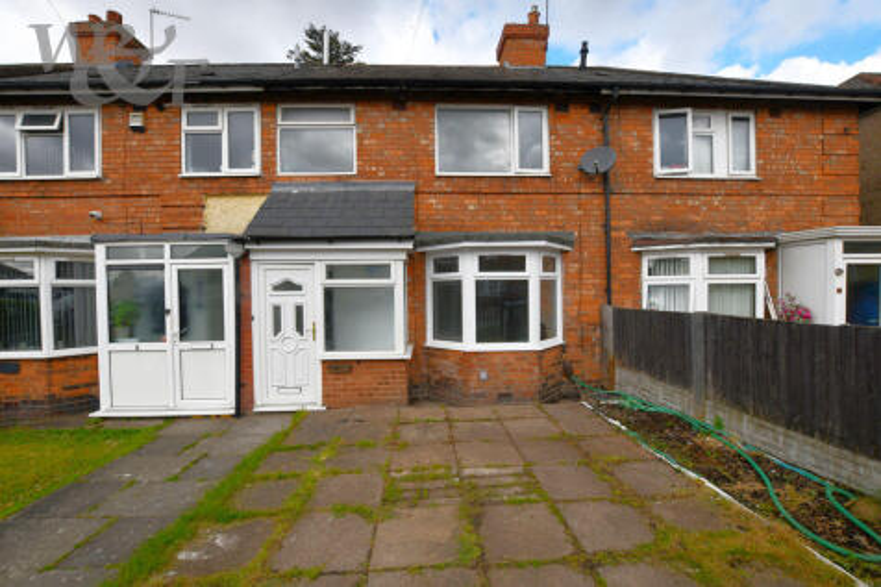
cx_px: 440
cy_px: 294
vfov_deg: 77.3
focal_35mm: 15
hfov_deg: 100.4
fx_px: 367
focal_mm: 10
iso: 140
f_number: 8
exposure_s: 1/250
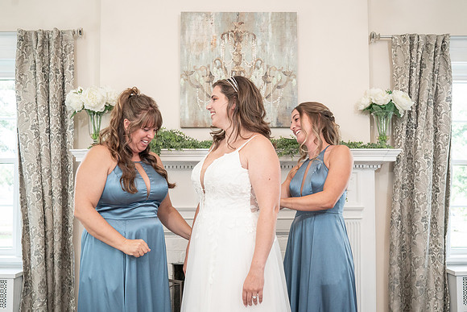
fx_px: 505
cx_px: 235
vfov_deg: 34.3
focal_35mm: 39
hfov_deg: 49.6
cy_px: 170
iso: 2000
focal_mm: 35
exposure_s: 1/200
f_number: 5.6
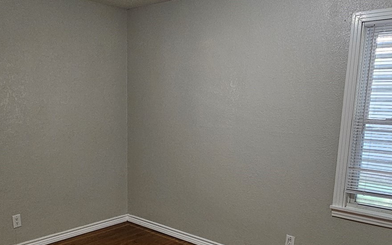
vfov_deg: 38.8
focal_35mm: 32
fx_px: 342
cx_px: 164
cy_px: 170
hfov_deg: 59.3
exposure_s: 1/40
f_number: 2.2
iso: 400
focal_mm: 2.2
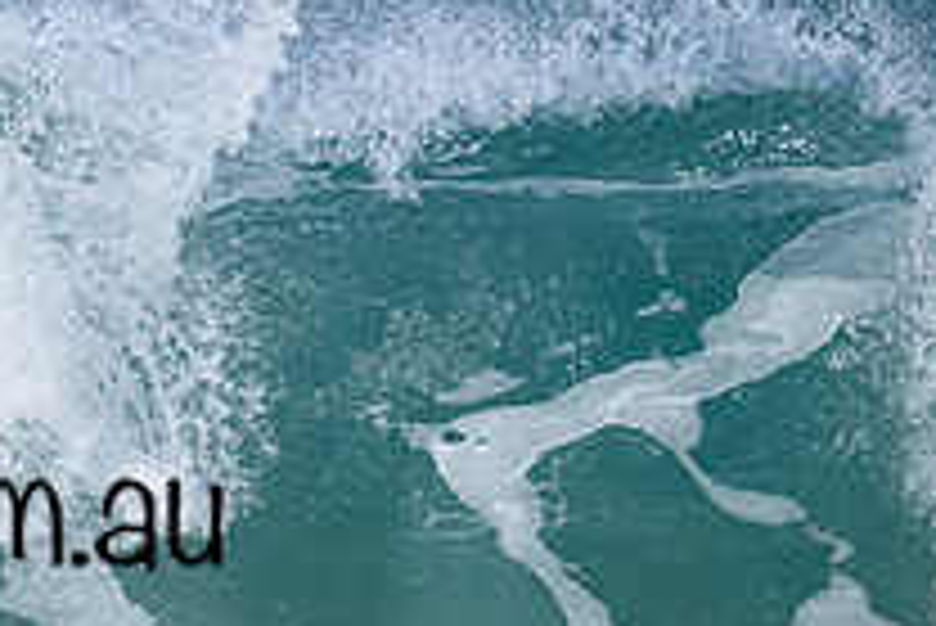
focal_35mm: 1726
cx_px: -252
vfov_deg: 0.8
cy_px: 462
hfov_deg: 1.2
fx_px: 44906
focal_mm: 620
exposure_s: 1/2000
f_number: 11
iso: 640
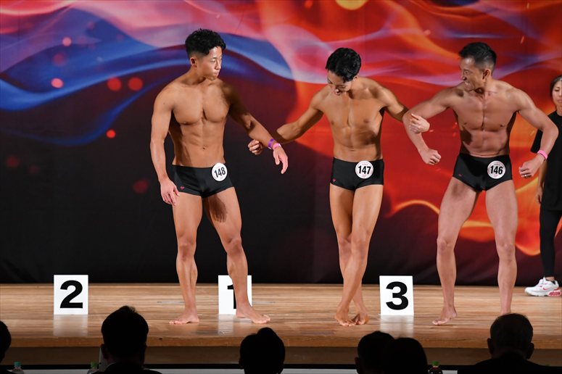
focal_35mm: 202
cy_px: 187
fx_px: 3152
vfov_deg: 6.8
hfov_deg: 10.2
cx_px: 281
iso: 3200
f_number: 5.6
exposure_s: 1/400
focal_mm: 135
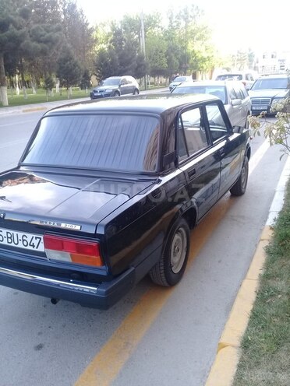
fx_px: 346
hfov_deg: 45.4
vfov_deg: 58.4
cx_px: 145
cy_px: 193
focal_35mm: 31
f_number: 2.2
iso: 64
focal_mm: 3.3
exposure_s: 1/100
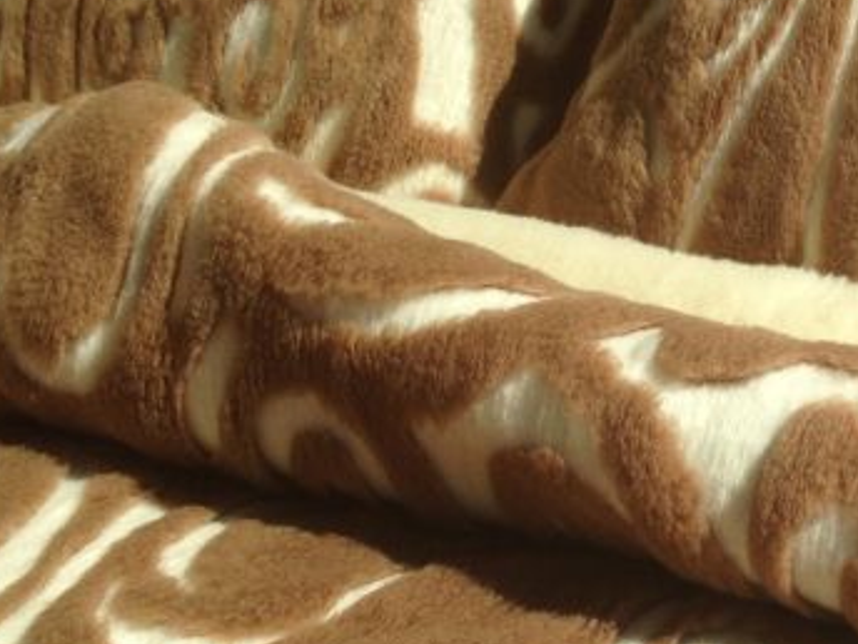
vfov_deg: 21.6
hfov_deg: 27.5
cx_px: 769
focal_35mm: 68
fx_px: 1685
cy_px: 384
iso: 50
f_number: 2.4
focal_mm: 4.13
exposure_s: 1/2008
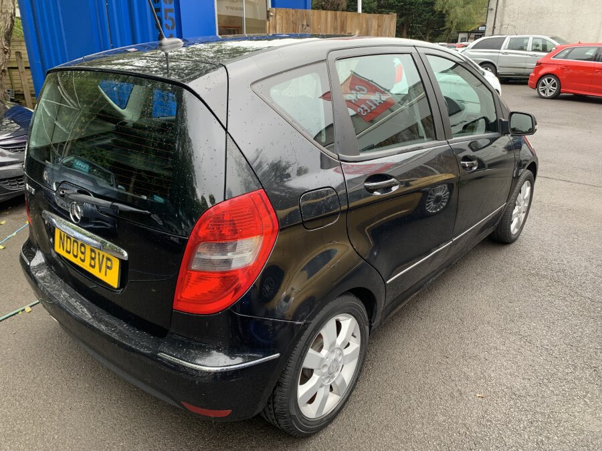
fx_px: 452
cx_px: 301
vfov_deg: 53.1
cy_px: 226
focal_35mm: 26
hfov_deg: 67.3
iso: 50
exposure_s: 1/121
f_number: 1.8
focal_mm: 4.25
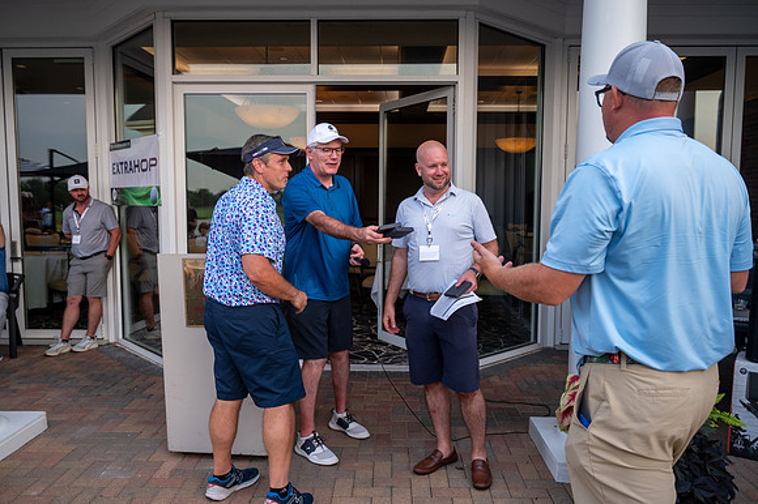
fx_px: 600
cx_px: 379
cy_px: 252
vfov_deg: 45.6
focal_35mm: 29
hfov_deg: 64.5
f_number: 4
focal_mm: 28.5
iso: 500
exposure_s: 1/500
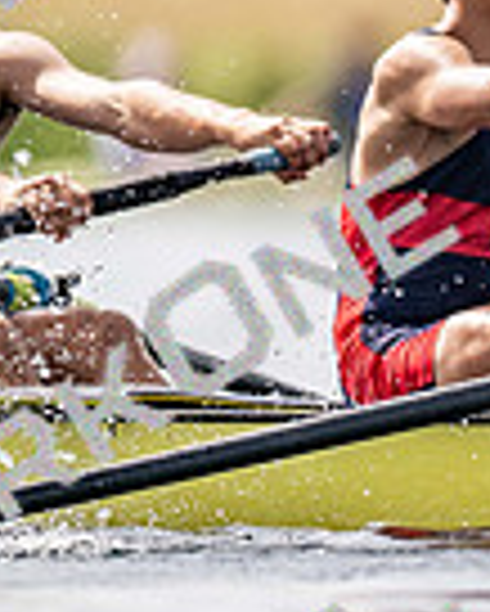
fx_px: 43349
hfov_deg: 0.6
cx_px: 1209
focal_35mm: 2394
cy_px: 106
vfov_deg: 0.8
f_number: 4
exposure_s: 1/2500
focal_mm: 600
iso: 180
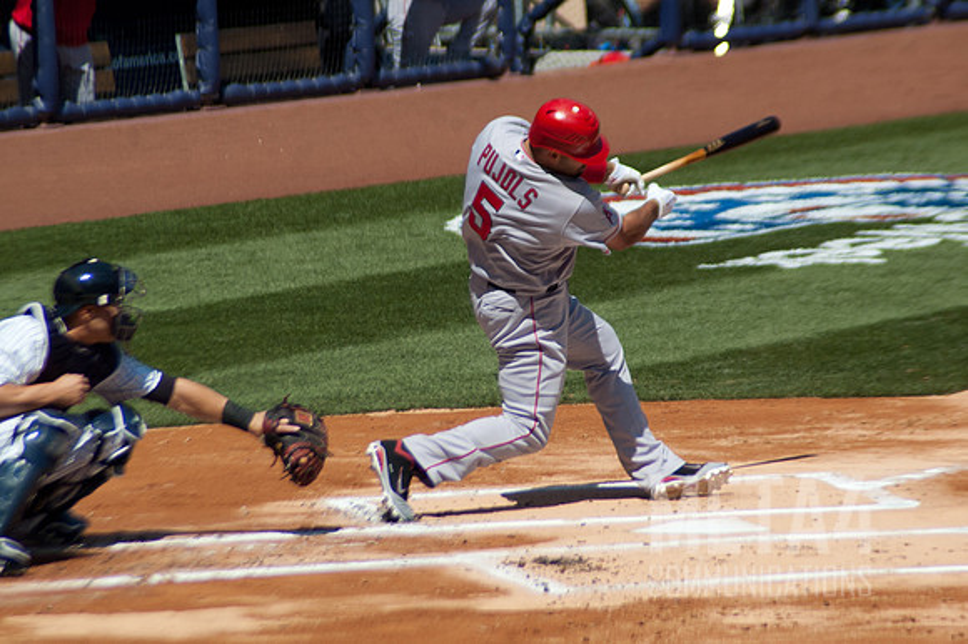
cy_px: 296
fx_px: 10460
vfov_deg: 3.5
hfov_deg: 5.3
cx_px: 523
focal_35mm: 389
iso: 320
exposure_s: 1/2000
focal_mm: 240
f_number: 5.6
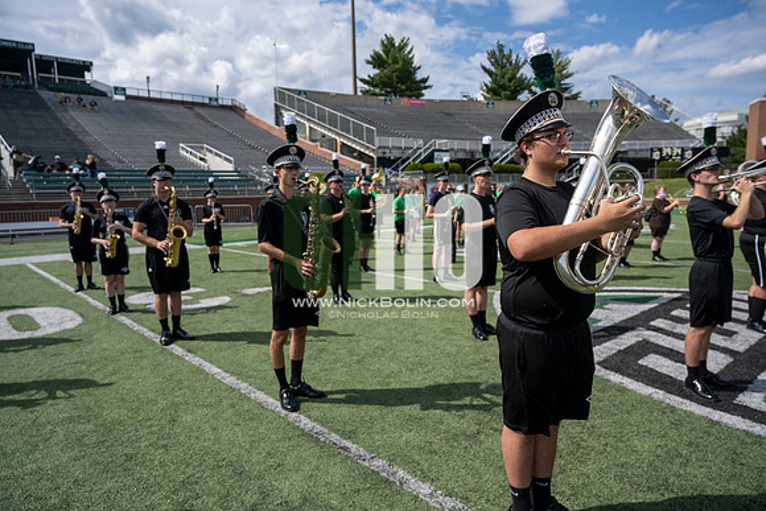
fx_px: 511
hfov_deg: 73.7
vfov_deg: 53.2
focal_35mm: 24
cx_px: 383
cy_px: 256
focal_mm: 24
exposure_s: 1/1600
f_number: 5
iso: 200
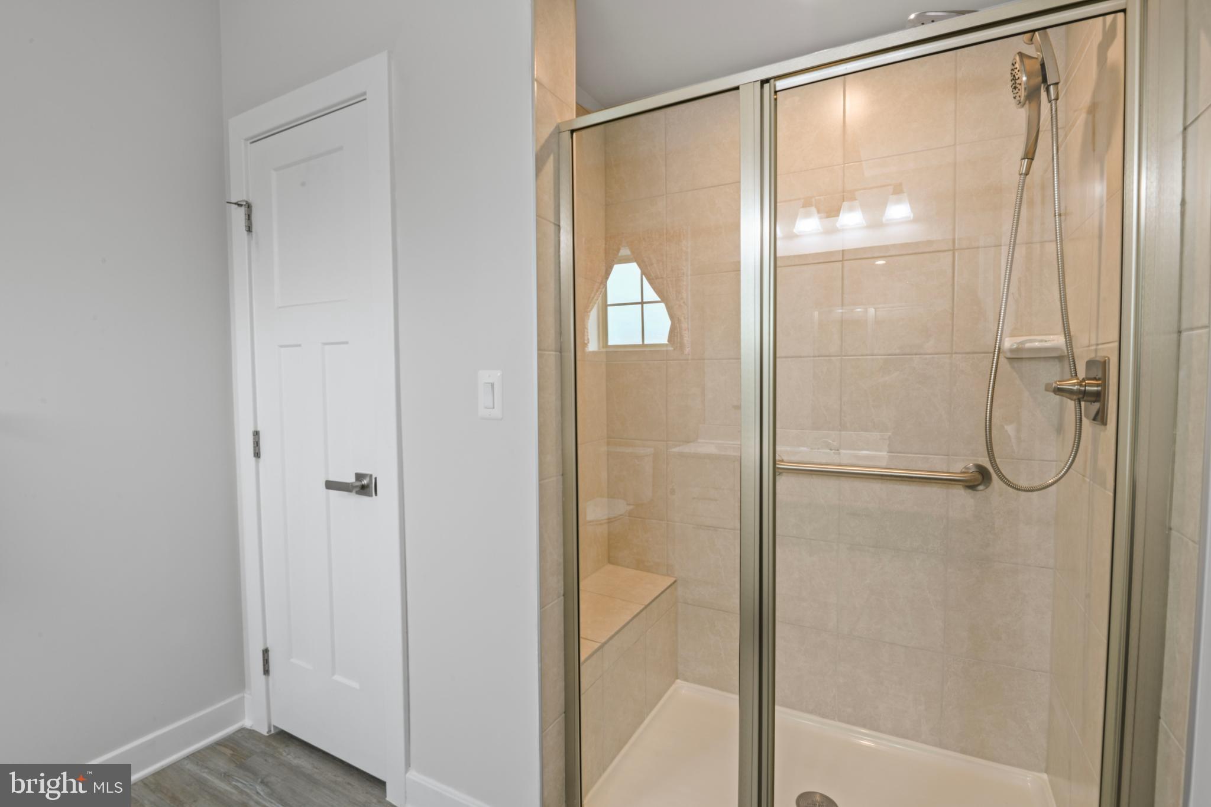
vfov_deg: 73.7
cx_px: 606
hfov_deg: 96.7
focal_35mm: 16
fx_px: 538
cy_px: 404
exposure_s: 1
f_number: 16
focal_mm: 16
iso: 100
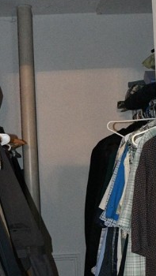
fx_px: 456
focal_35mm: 62
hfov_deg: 19.4
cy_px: 170
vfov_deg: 33.7
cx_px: 63
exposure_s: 1/60
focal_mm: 18
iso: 8000
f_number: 8
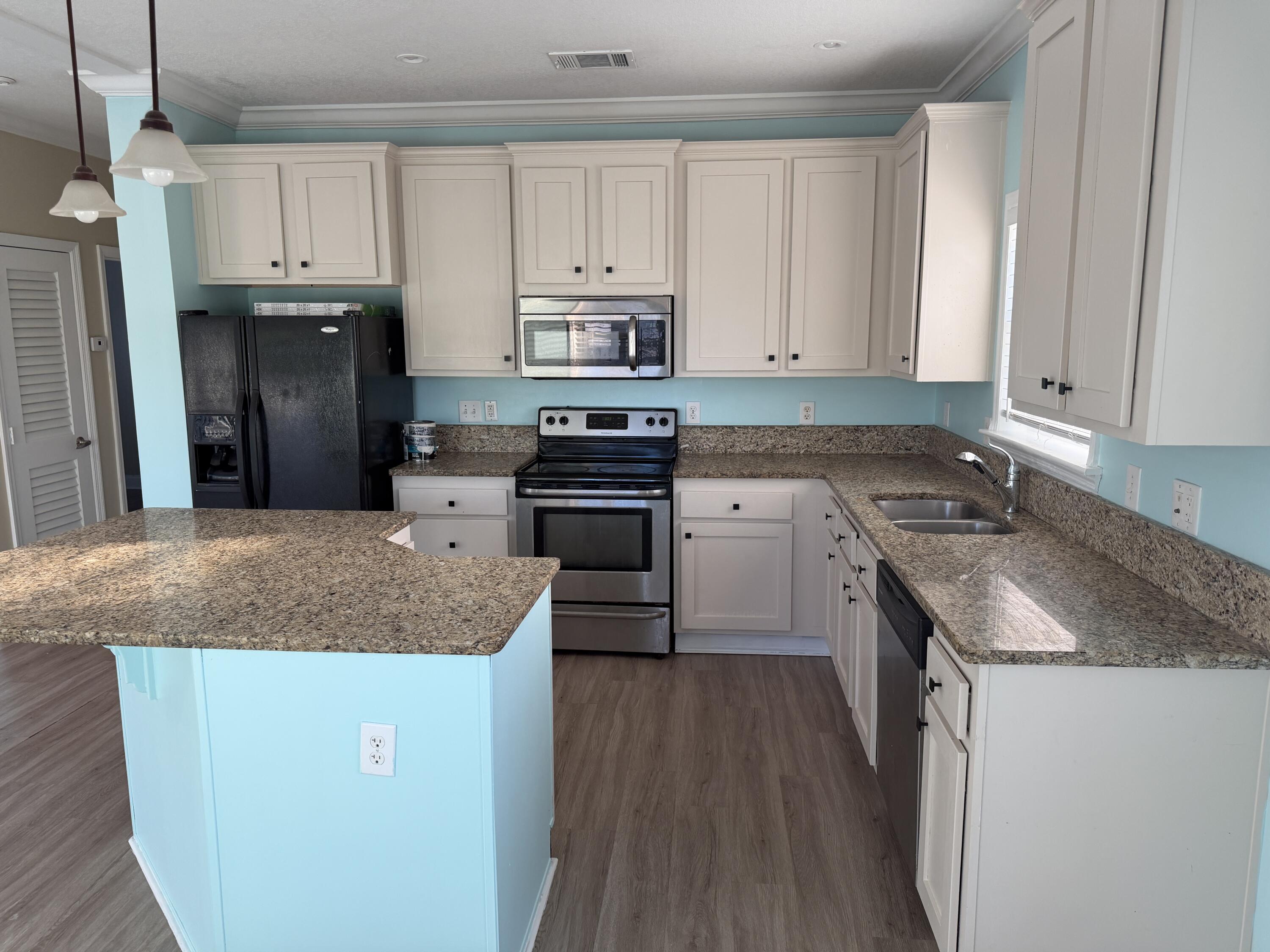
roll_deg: +1.3
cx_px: 635
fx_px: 881
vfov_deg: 56.8
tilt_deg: -9.1
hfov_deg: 71.6
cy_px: 476
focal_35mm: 24
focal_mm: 6.76
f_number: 1.78
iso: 125
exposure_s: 1/120
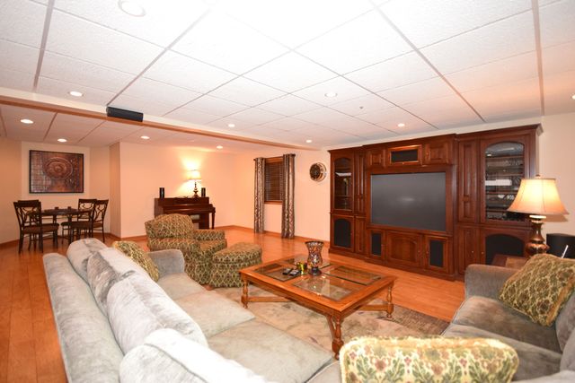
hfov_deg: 95.0
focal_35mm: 16
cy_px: 192
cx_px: 288
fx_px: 264
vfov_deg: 72.1
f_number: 4.2
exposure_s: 1/60
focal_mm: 11
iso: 1600
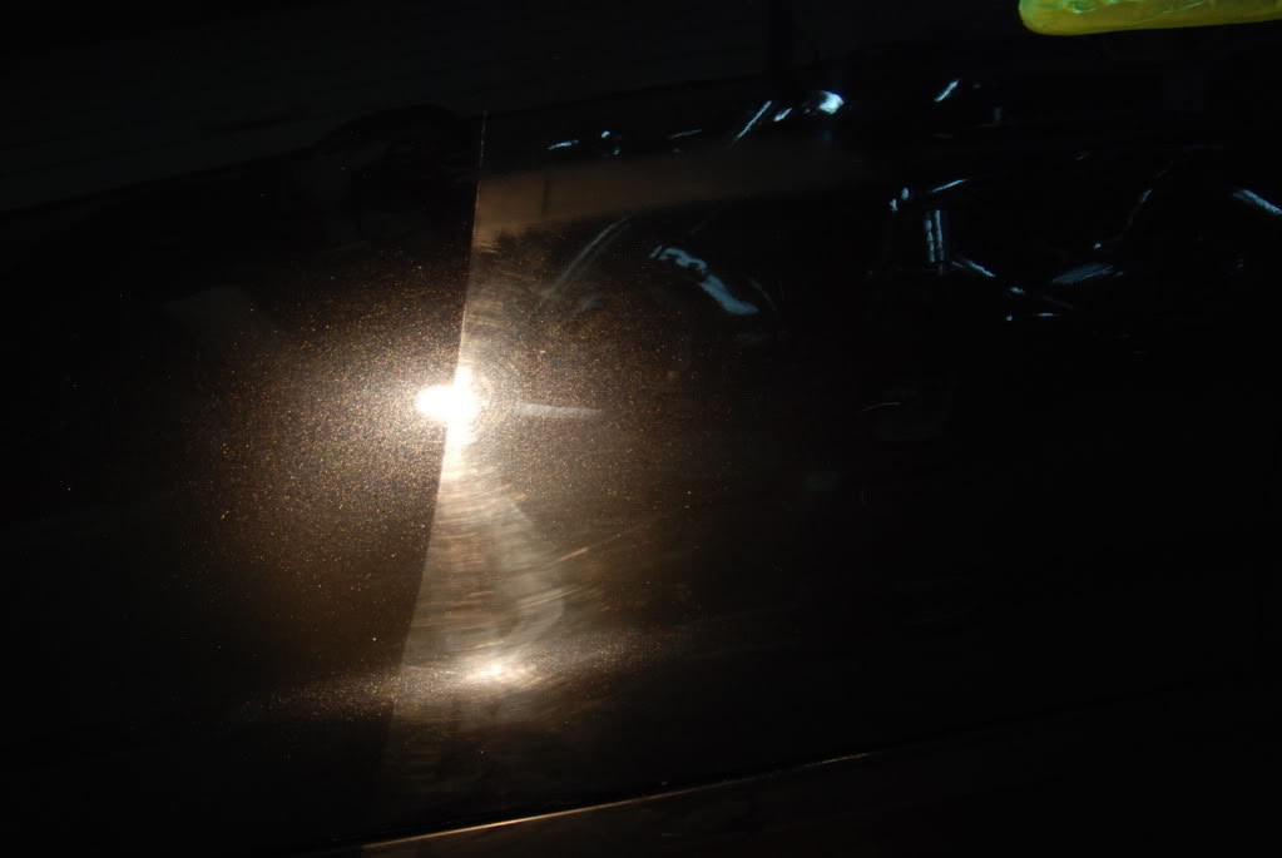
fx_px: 1284
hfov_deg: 53.1
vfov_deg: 37.0
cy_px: 429
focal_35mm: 36
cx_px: 641
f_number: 3.5
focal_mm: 24
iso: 500
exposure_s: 1/40
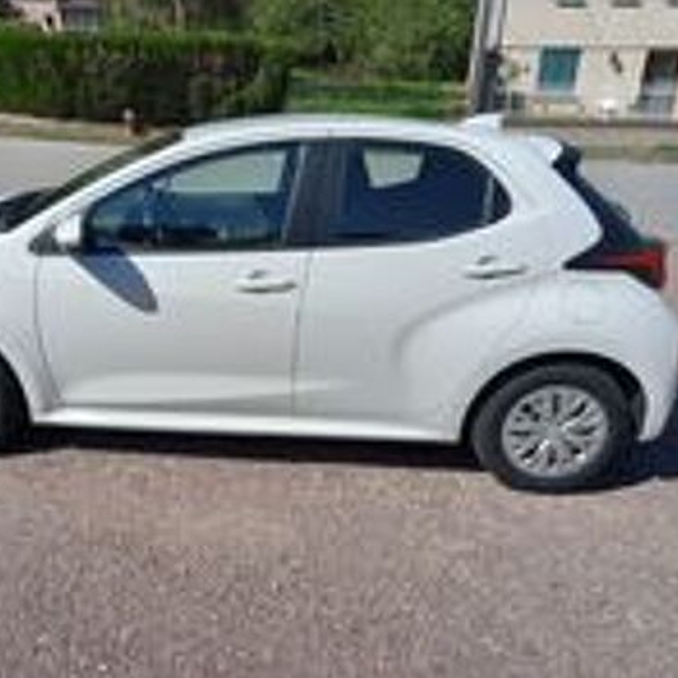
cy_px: 339
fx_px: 665
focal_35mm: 30
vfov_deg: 54.0
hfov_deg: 53.2
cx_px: 236
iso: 25
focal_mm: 4.6
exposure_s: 1/1416
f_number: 2
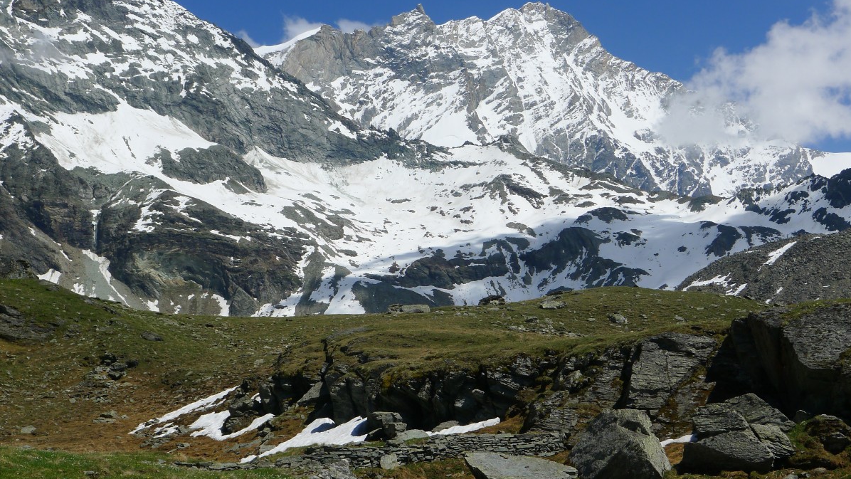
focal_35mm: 63
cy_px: 231
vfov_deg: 19.1
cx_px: 426
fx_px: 1422
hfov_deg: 33.3
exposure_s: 1/800
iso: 80
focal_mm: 12.8
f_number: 5.6
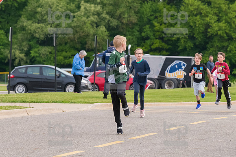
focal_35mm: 255
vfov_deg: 5.4
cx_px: 118
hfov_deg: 8.1
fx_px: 1671
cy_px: 78
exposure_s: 1/1250
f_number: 7.1
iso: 3200
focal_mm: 170
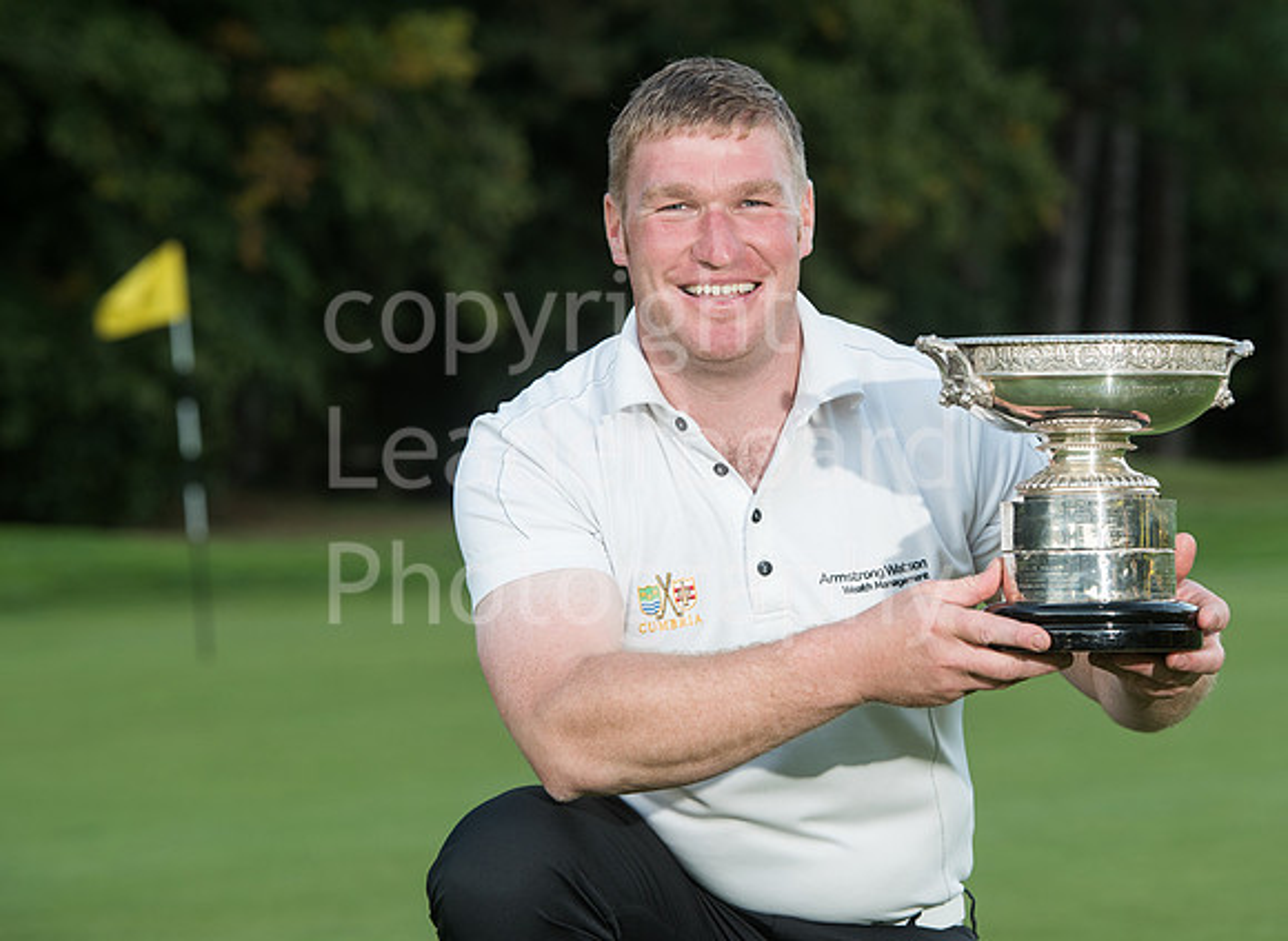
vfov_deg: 10.6
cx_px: 672
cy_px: 451
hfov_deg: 14.4
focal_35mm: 138
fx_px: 5089
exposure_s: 1/200
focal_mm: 122
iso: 400
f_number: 5.6
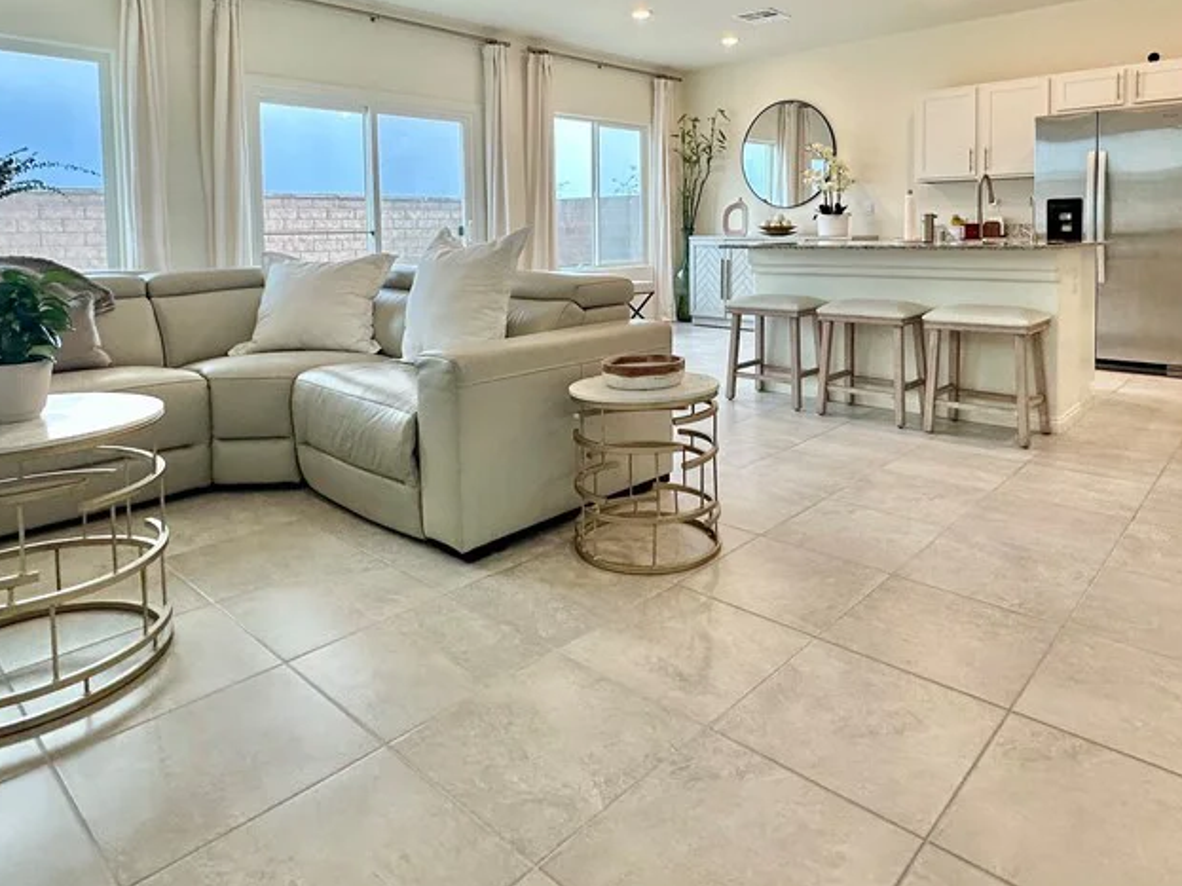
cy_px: 266
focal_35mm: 23
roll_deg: +0.8
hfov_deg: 73.8
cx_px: 639
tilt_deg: -2.8
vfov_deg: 57.0
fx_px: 785
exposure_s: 1/120
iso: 125
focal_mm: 2.22
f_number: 2.2
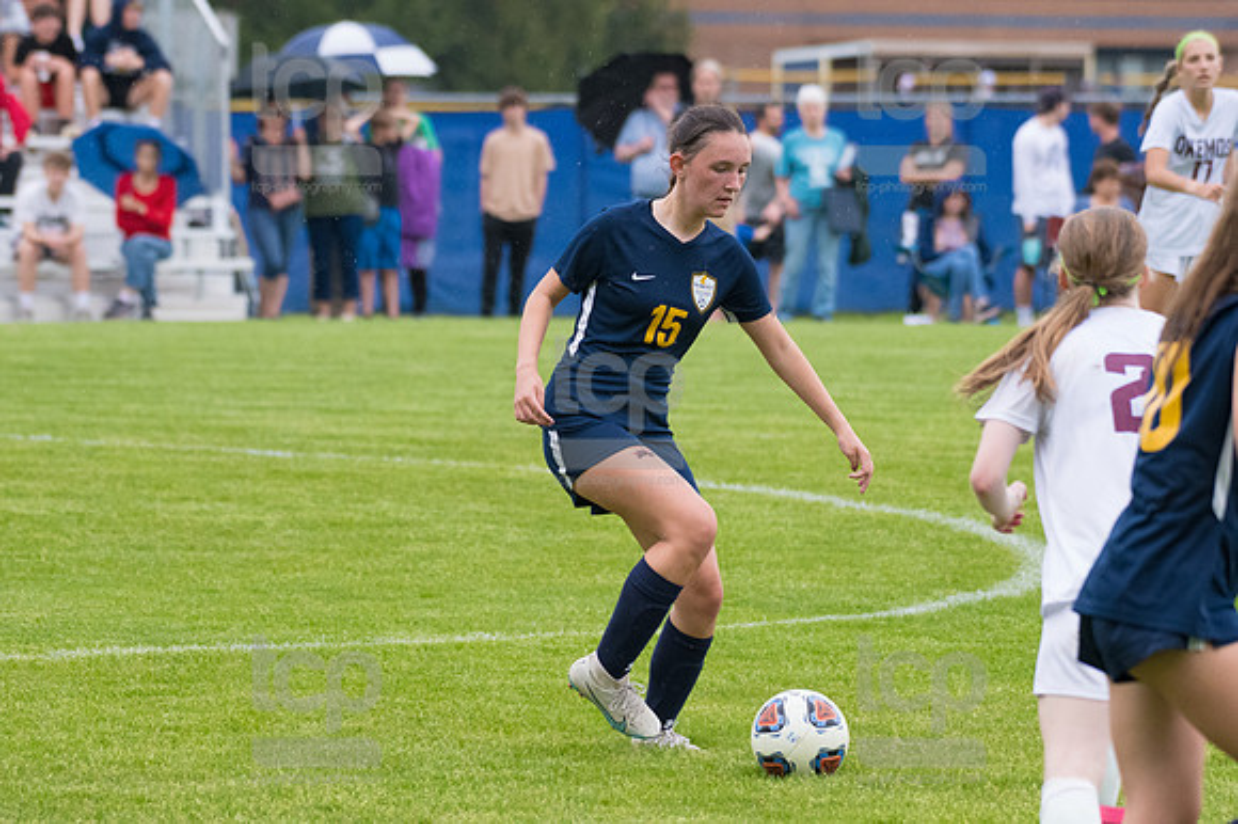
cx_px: 619
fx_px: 10310
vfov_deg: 4.6
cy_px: 412
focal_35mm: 300
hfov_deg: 6.9
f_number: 5.6
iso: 2500
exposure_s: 1/1600
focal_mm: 200
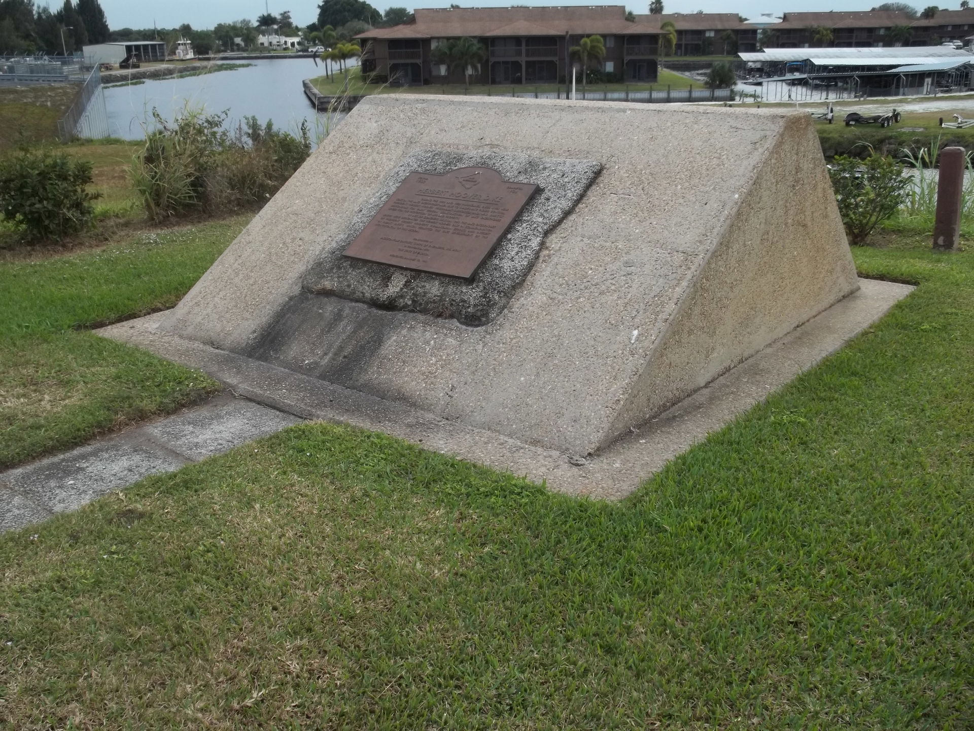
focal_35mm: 33
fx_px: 929
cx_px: 487
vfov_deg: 42.9
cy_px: 366
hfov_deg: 55.4
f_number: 3.3
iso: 64
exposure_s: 1/400
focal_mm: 5.9
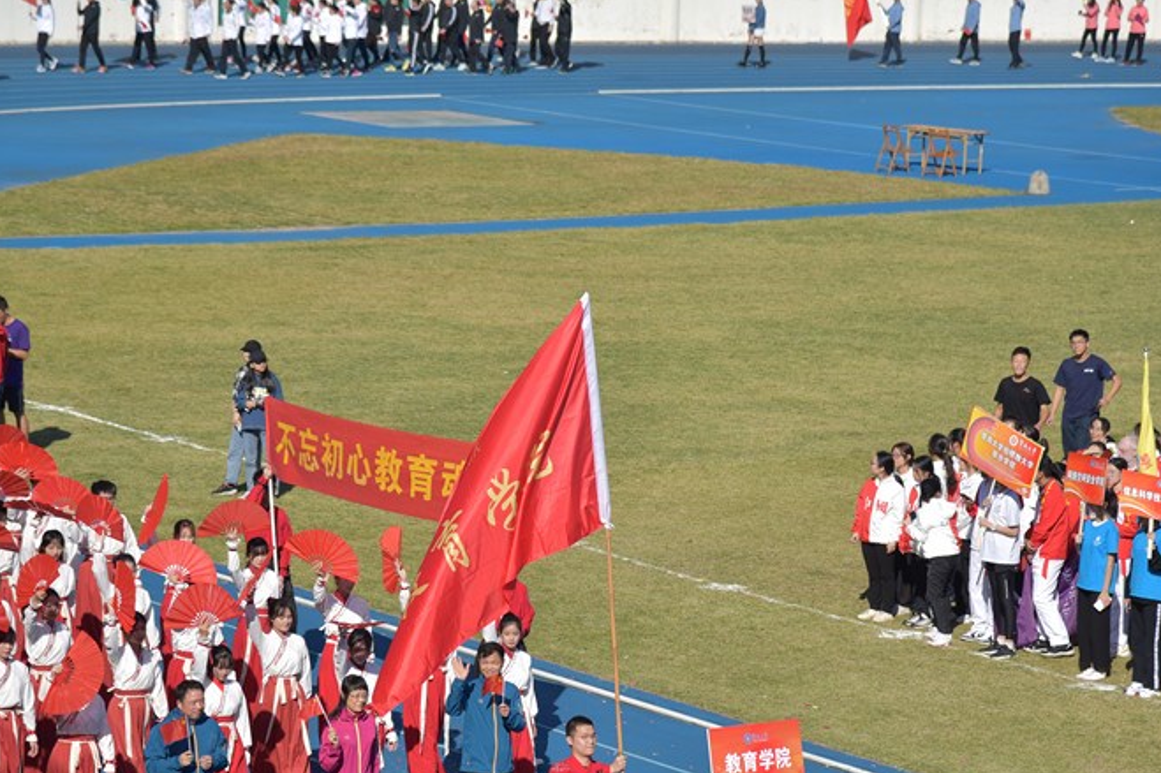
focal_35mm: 164
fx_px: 5287
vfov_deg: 8.4
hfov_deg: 12.5
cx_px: 534
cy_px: 495
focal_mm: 120
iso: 160
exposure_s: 1/1600
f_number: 4.5
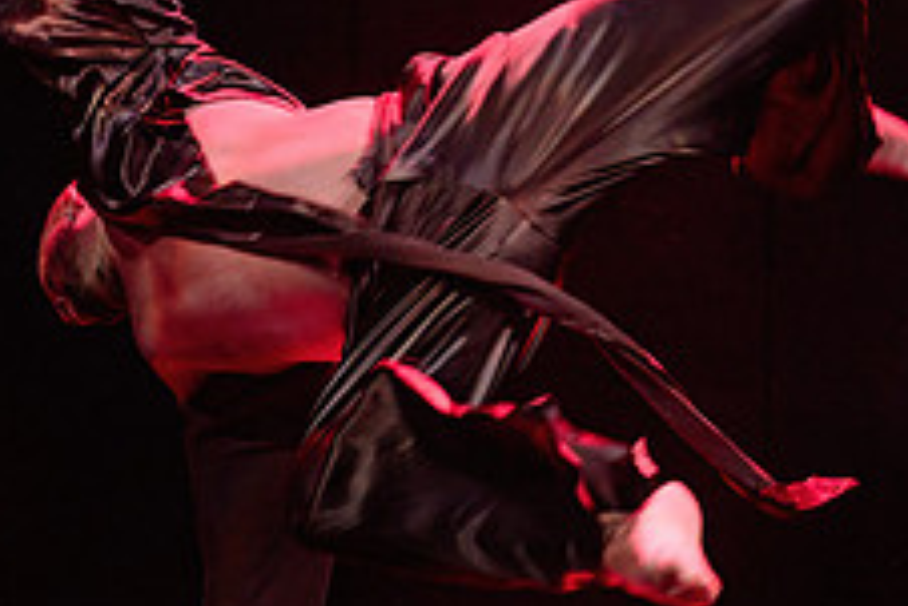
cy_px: 251
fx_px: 12972
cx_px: 828
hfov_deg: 4.0
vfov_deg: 2.7
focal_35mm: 514
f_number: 2.8
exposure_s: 1/200
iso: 1600
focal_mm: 200
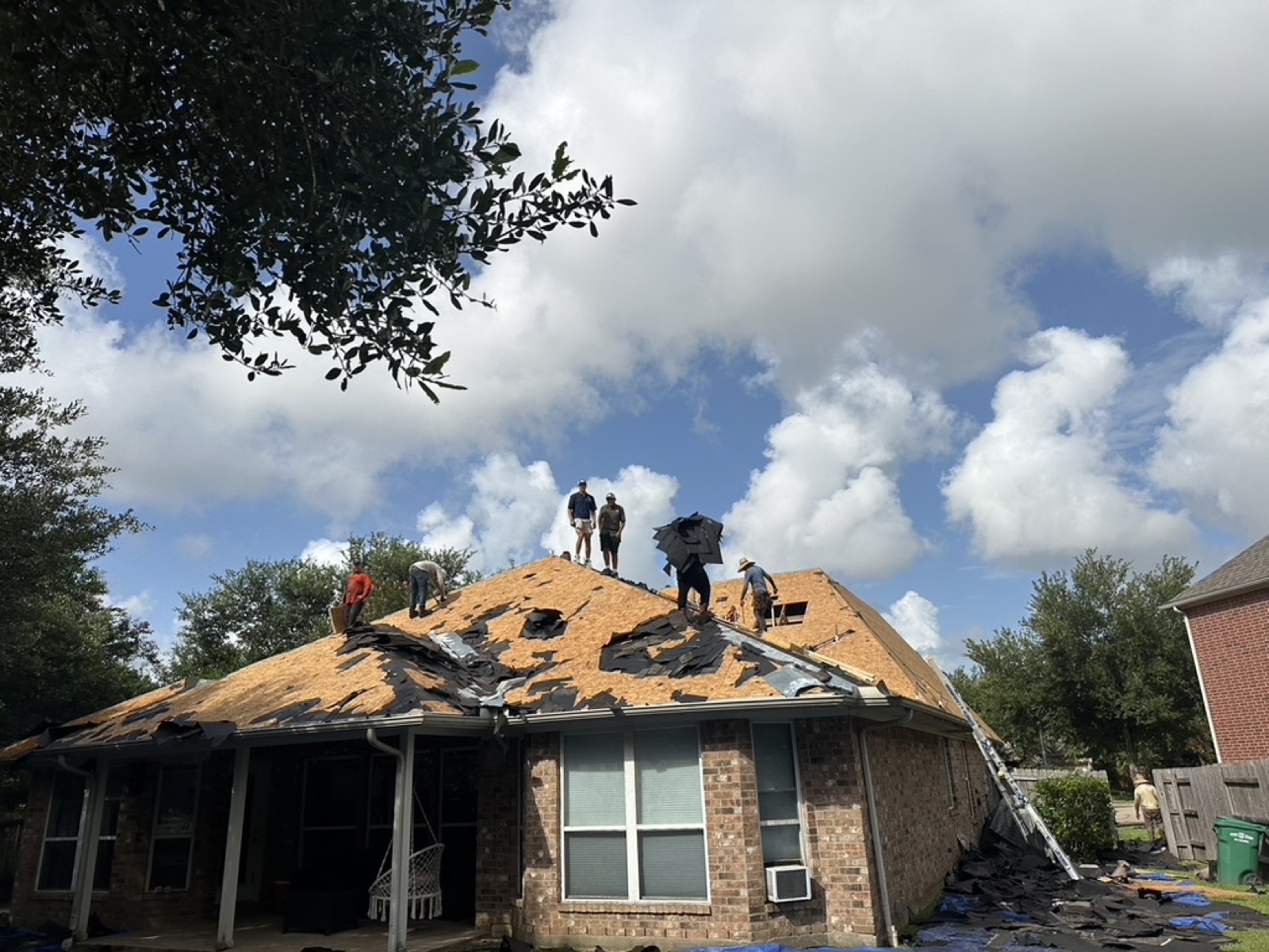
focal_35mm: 24
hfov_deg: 71.6
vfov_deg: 56.8
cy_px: 476
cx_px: 634
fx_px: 880
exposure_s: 1/8929
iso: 80
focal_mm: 6.86
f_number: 1.78
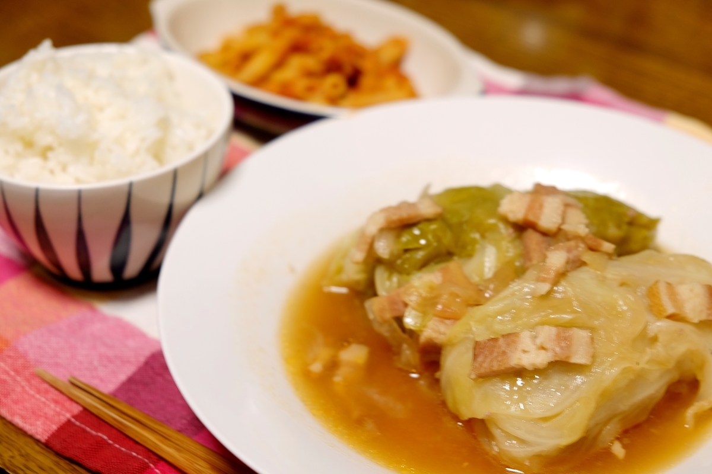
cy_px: 237
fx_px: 1206
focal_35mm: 61
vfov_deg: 22.3
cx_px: 356
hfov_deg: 32.9
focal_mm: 40.7
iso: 200
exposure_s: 1/13
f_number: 4
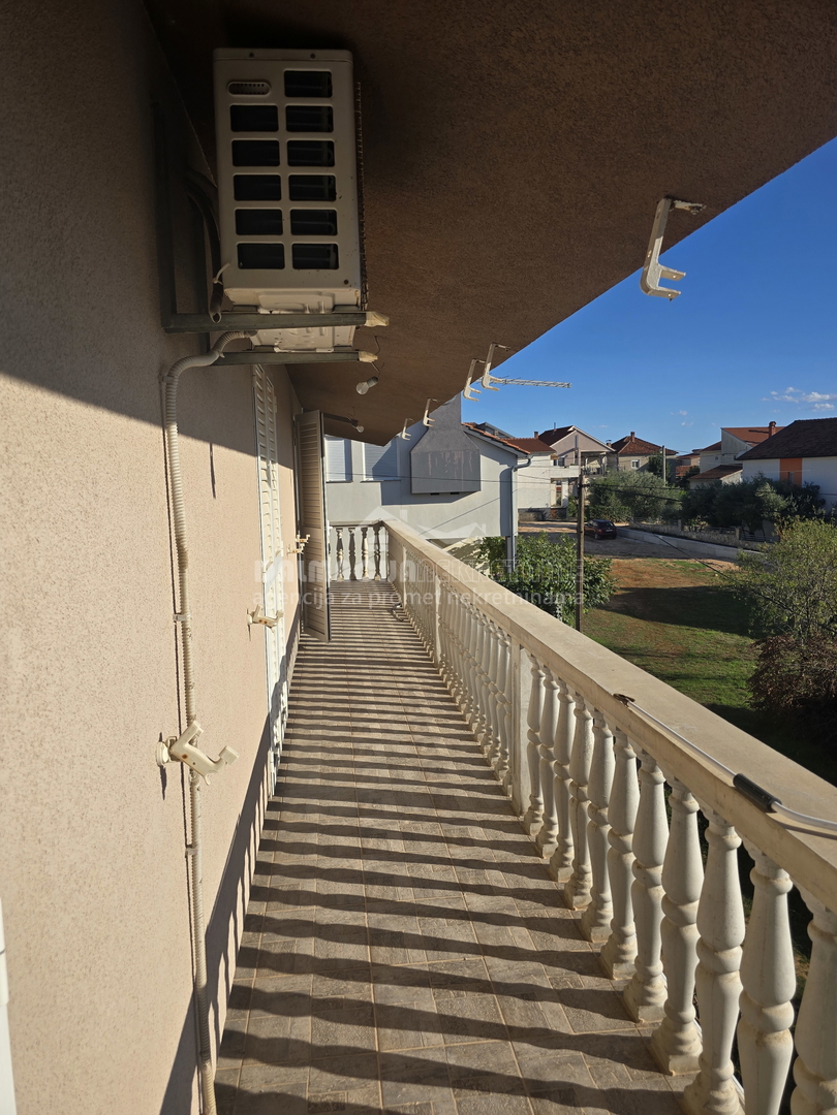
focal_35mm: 23
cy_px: 558
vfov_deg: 73.9
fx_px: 742
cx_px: 418
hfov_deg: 58.9
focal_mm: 6.3
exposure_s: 1/1058
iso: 12
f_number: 1.7
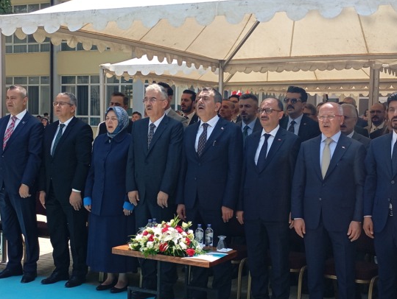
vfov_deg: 24.9
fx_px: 678
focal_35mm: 59
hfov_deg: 32.6
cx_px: 205
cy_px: 152
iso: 100
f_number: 1.8
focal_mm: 4.27
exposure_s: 1/215
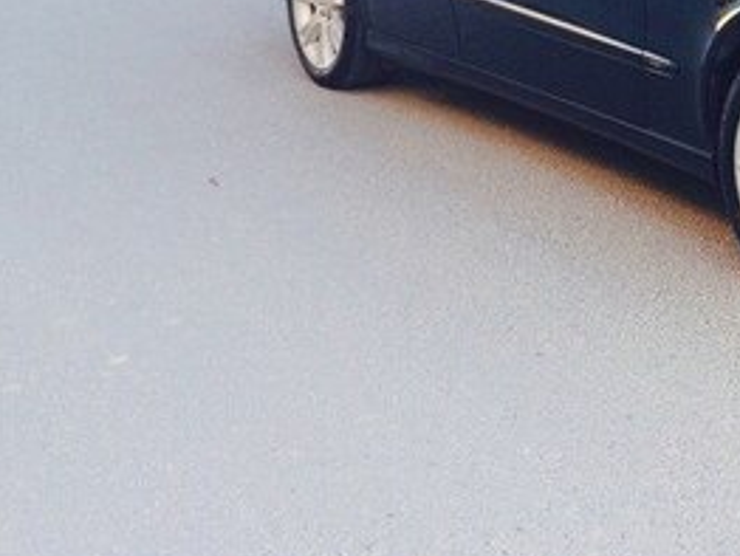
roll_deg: -0.1
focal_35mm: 73
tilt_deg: -7.1
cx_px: 839
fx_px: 1562
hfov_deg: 24.6
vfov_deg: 19.3
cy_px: -58
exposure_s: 1/100
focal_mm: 4.15
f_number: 2.2
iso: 40
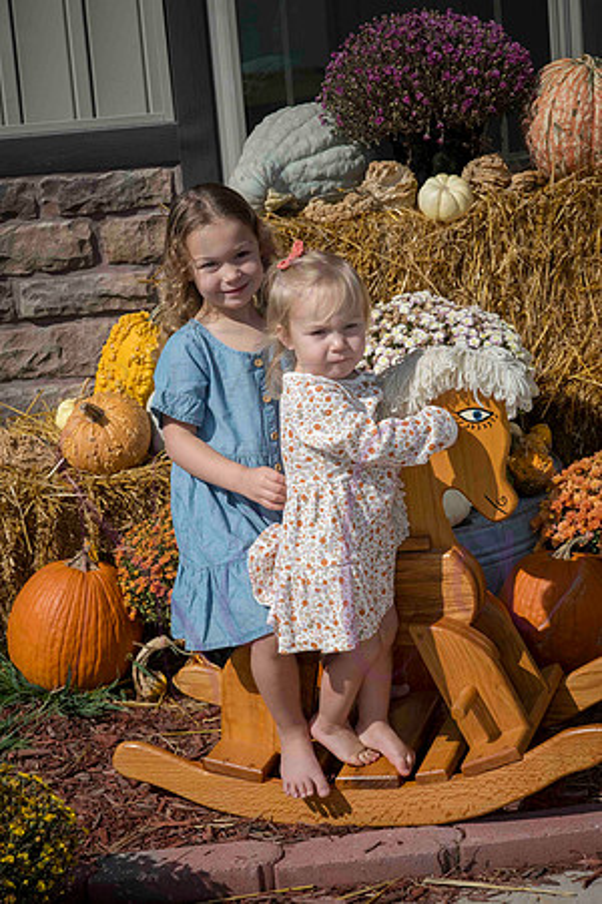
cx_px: 301
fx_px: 2132
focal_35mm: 85
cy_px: 452
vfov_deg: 23.9
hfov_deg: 16.1
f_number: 16
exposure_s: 1/400
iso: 400
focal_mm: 85
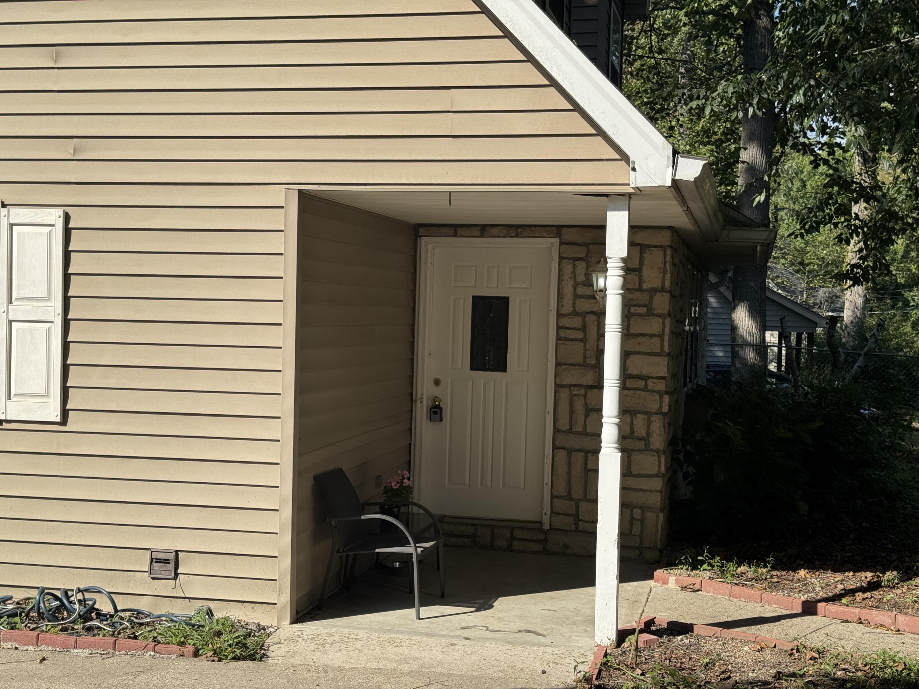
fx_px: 1274
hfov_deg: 39.7
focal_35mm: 48
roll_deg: -1.7
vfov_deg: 30.3
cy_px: 344
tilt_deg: -2.1
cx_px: 460
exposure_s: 1/4608
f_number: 1.78
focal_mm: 6.76
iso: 64
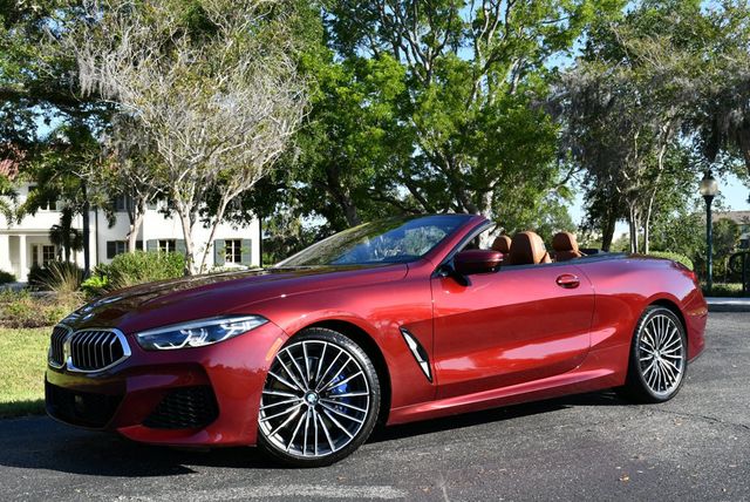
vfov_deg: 30.6
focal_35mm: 44
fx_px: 917
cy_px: 251
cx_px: 375
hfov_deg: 44.5
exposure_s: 1/250
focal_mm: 22
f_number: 8
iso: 180
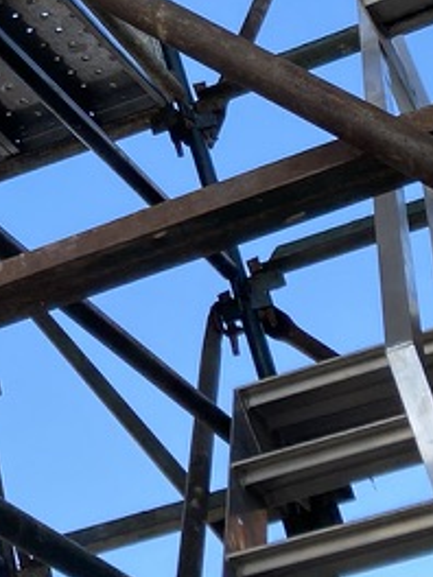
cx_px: -210
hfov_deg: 13.8
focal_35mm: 101
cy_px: -365
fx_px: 1685
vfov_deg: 17.0
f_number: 1.8
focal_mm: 4.25
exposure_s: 1/620
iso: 32
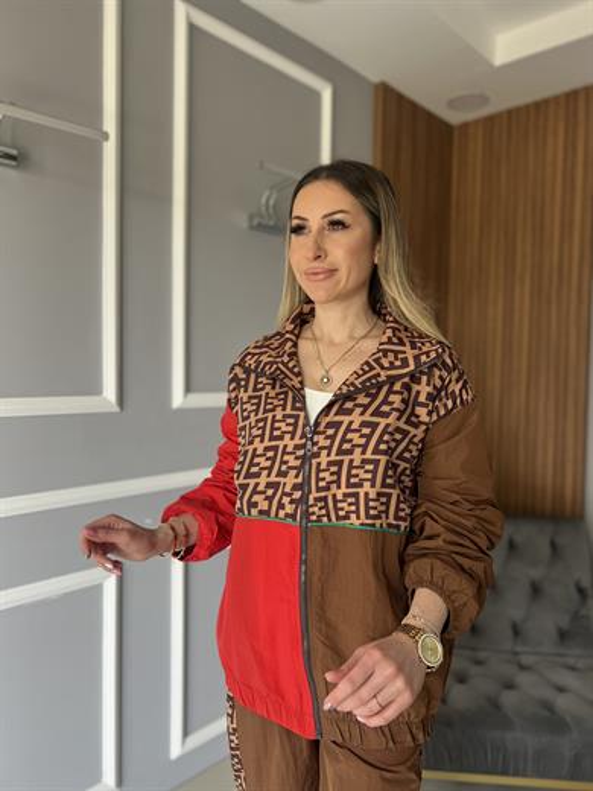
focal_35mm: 26
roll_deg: -0.7
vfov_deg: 67.3
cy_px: 396
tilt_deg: -2.3
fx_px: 594
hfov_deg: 53.1
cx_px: 296
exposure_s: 1/121
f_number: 1.5
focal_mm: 5.7
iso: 80
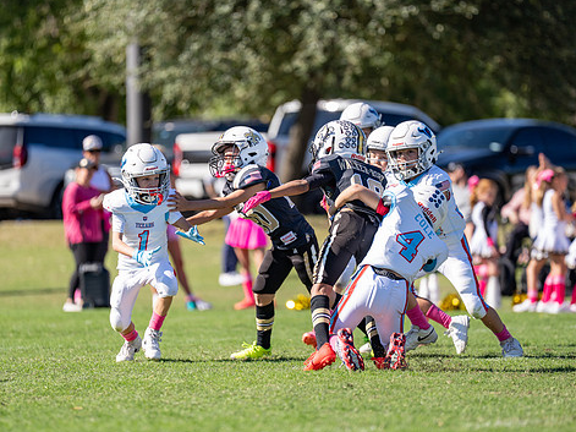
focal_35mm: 281
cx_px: 295
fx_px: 4675
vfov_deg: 5.3
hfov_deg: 7.1
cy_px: 222
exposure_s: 1/2000
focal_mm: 200
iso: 160
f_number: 2.8
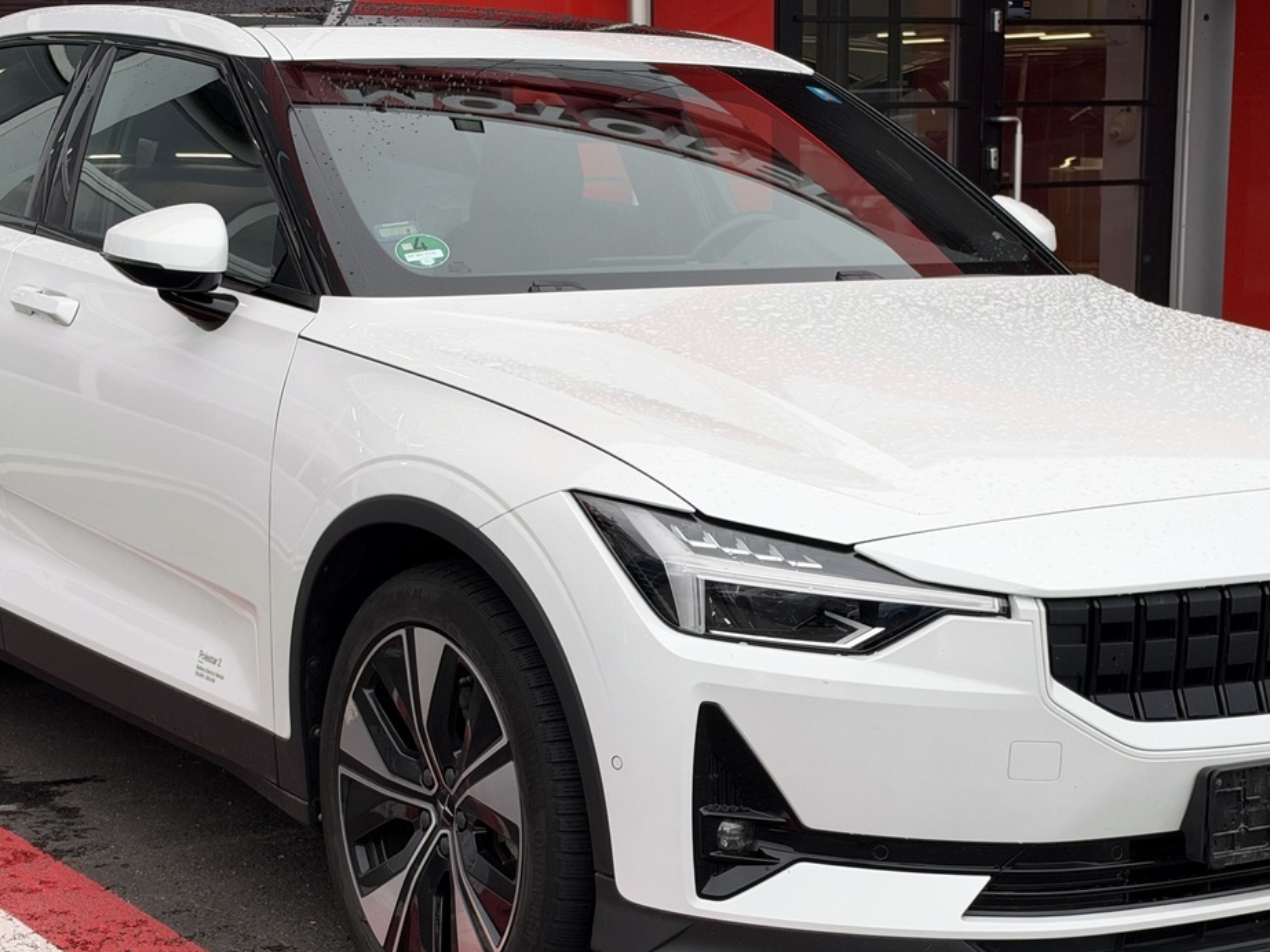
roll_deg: +0.6
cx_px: 642
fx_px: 2751
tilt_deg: -9.9
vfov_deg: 19.5
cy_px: 670
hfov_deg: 26.0
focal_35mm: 75
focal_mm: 6.93
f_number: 1.8
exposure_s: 1/580
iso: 64
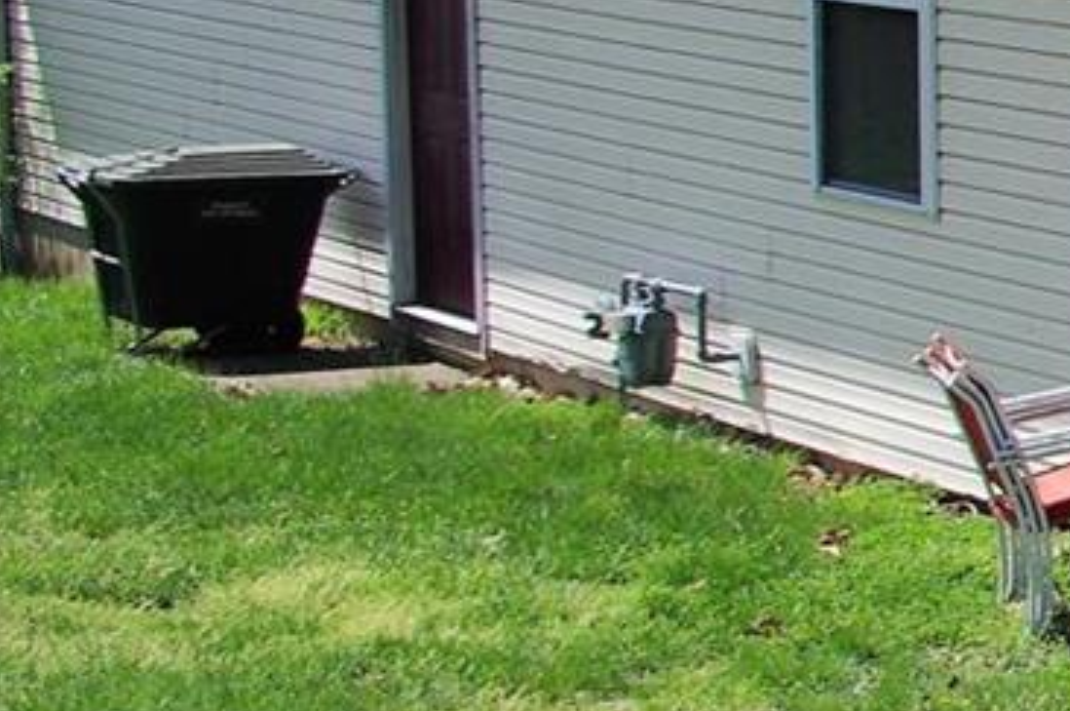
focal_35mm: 131
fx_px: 3888
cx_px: 2330
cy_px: 26
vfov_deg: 10.4
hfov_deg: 13.0
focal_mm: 20
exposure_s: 1/400
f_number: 8
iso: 200
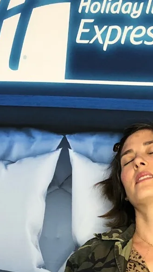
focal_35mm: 104
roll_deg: -2.7
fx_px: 750
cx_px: 106
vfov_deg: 19.5
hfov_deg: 11.6
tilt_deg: -3.0
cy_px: 311
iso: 32
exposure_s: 1/24
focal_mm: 3.99
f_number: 1.8
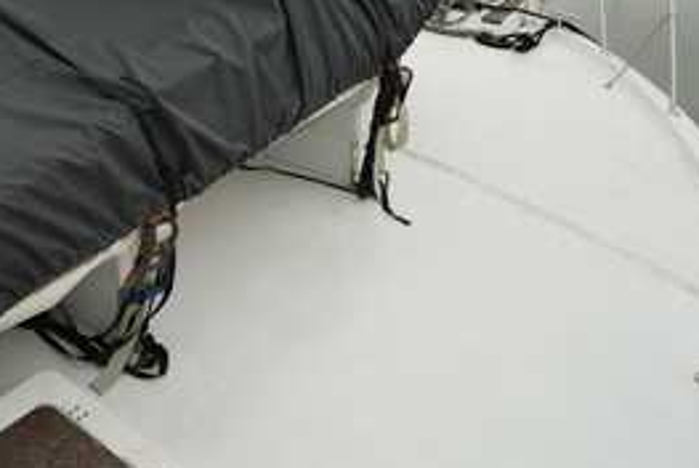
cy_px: 35
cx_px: 109
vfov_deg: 31.0
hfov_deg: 44.3
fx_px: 797
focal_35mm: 41
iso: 100
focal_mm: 12
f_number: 4
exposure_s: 1/125
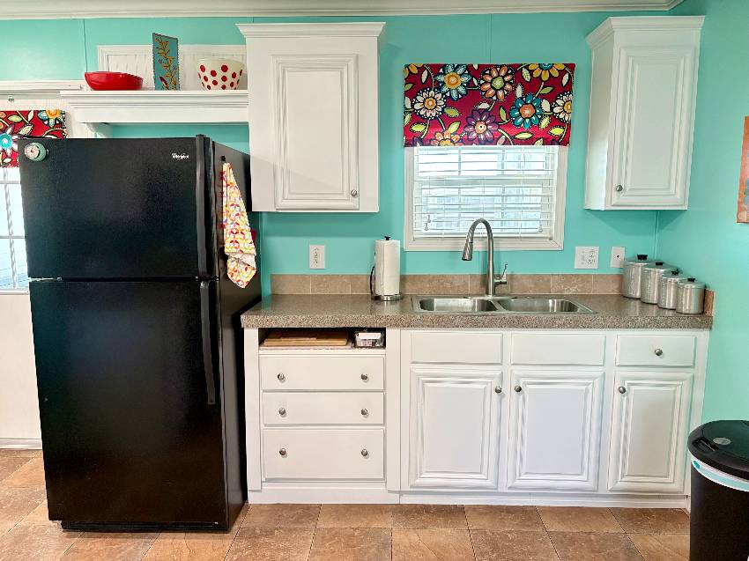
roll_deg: +0.4
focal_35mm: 26
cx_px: 374
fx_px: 562
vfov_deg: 53.0
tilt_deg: -7.7
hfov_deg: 67.3
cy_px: 280
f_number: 1.6
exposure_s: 1/60
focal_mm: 5.96
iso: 320
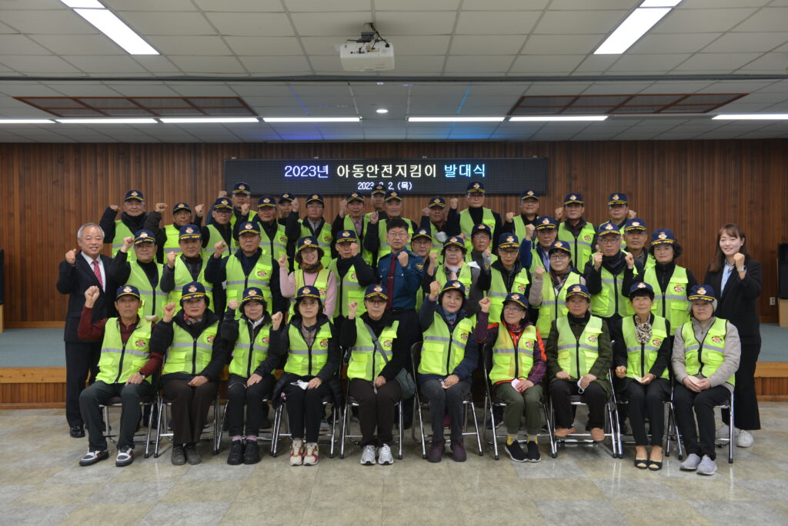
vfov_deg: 36.9
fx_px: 788
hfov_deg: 53.1
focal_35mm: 36
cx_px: 394
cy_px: 263
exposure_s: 1/80
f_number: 4.5
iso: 400
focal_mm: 36
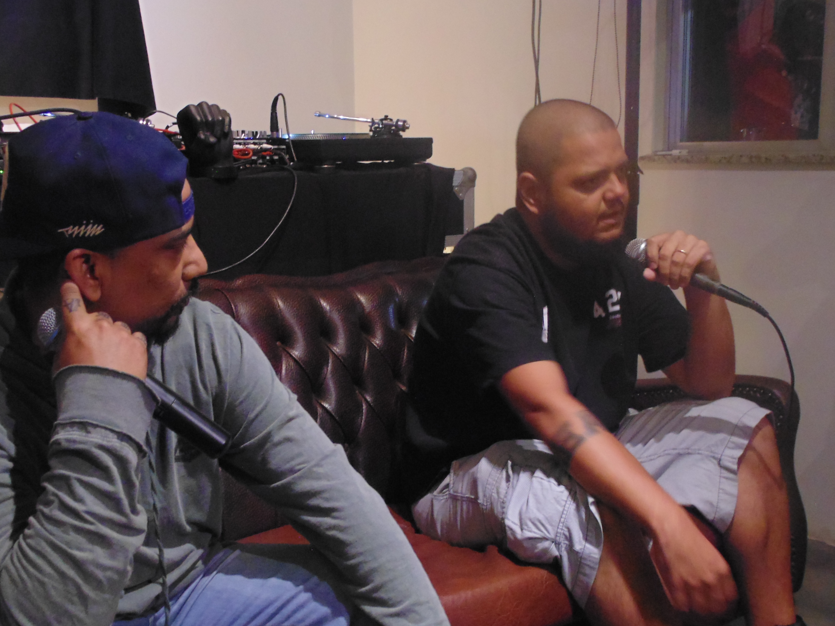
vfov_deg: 34.3
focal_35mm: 42
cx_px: 377
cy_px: 352
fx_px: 1013
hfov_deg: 44.7
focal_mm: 5.2
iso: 400
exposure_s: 1/8
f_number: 3.2
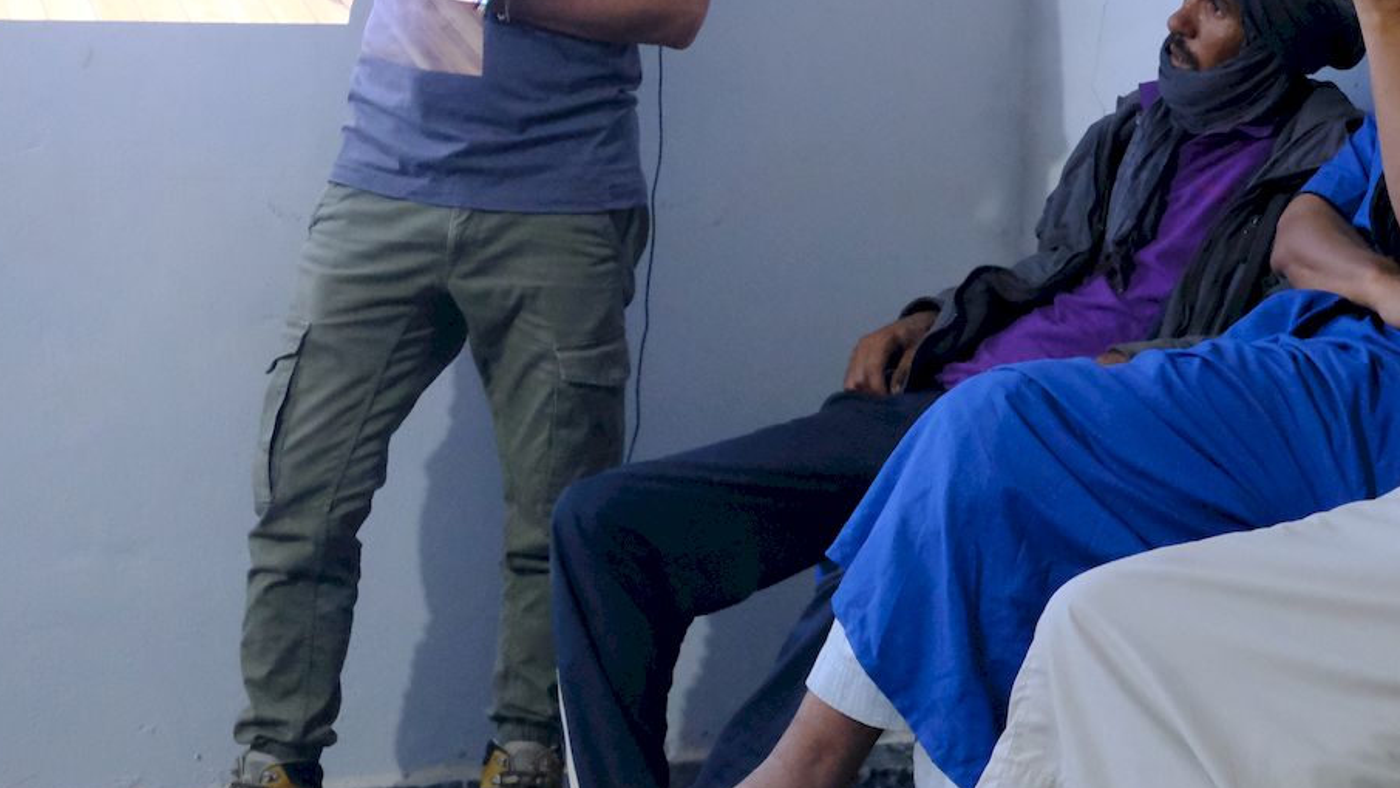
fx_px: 3379
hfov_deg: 22.7
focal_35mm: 91
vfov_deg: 13.2
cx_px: 1313
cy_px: 91
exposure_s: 1/100
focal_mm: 27
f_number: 2.8
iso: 5000
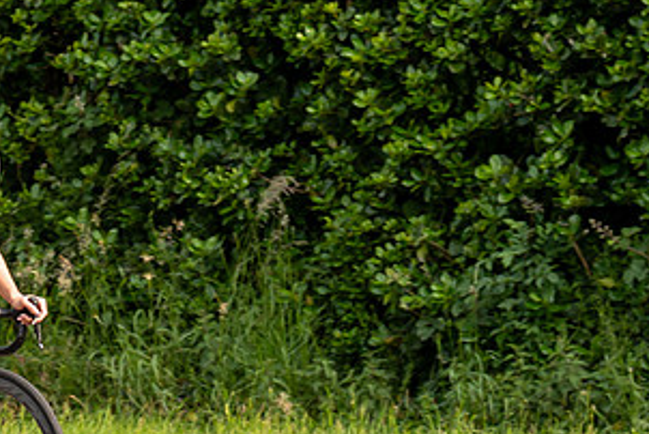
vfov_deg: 2.7
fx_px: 9221
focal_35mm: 511
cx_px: -275
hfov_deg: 4.0
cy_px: 392
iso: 200
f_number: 3.2
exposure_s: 1/1000
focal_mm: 130
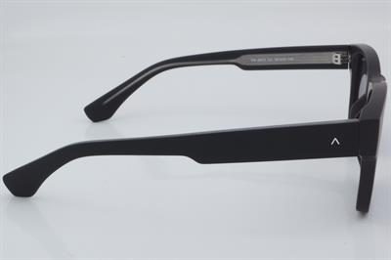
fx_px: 814
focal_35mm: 75
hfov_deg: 27.0
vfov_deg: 18.2
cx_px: 196
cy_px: 130
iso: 100
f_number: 32
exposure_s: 1/3
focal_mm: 50
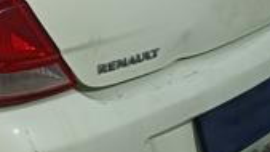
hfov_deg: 18.5
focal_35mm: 107
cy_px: -54
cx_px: -91
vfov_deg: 11.0
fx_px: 766
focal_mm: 4.81
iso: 557
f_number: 1.8
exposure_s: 1/60.1
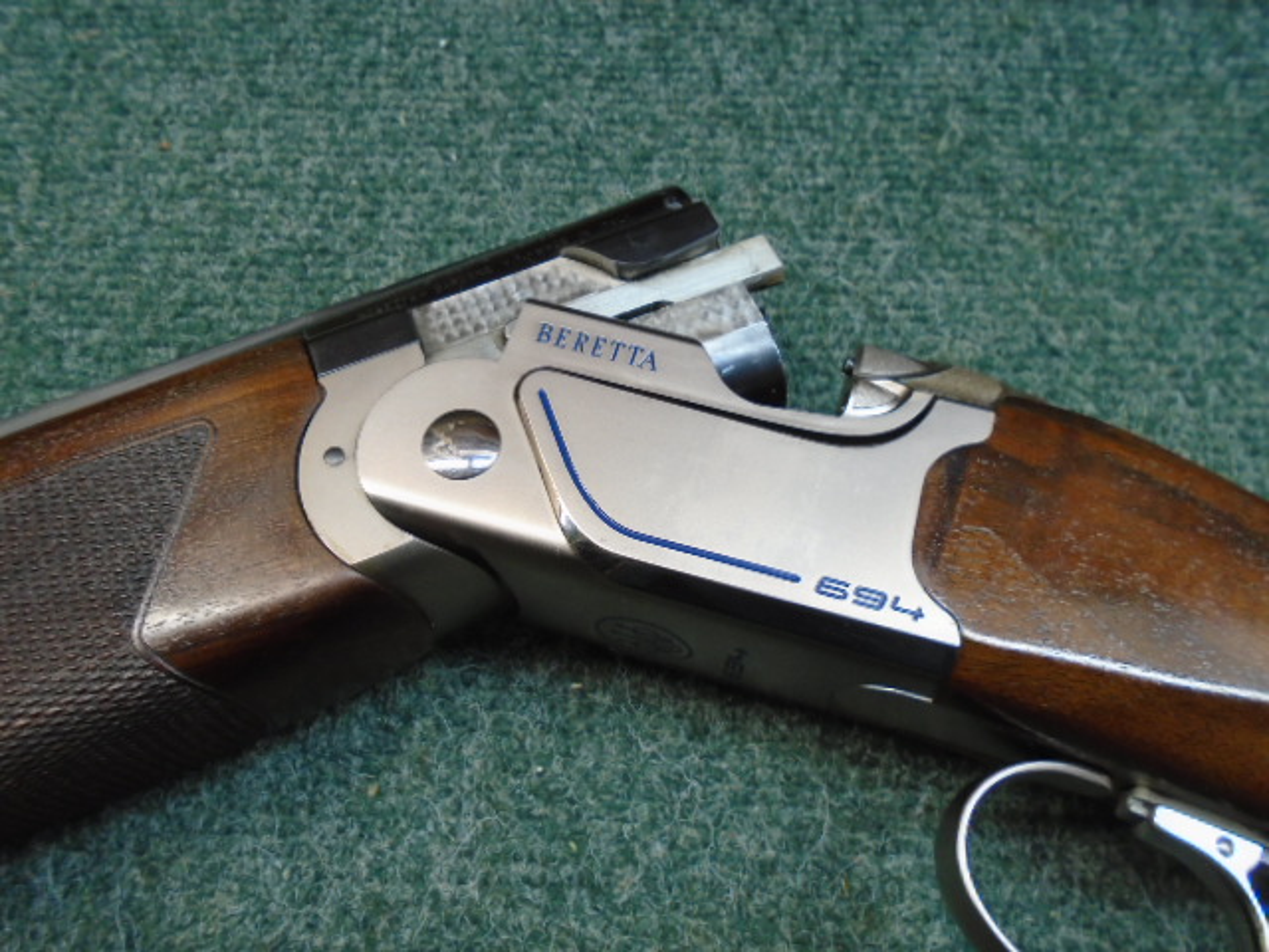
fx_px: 953
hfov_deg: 67.3
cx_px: 634
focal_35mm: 26
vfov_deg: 53.1
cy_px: 476
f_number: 3.2
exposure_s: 1/30
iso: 250
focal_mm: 4.6
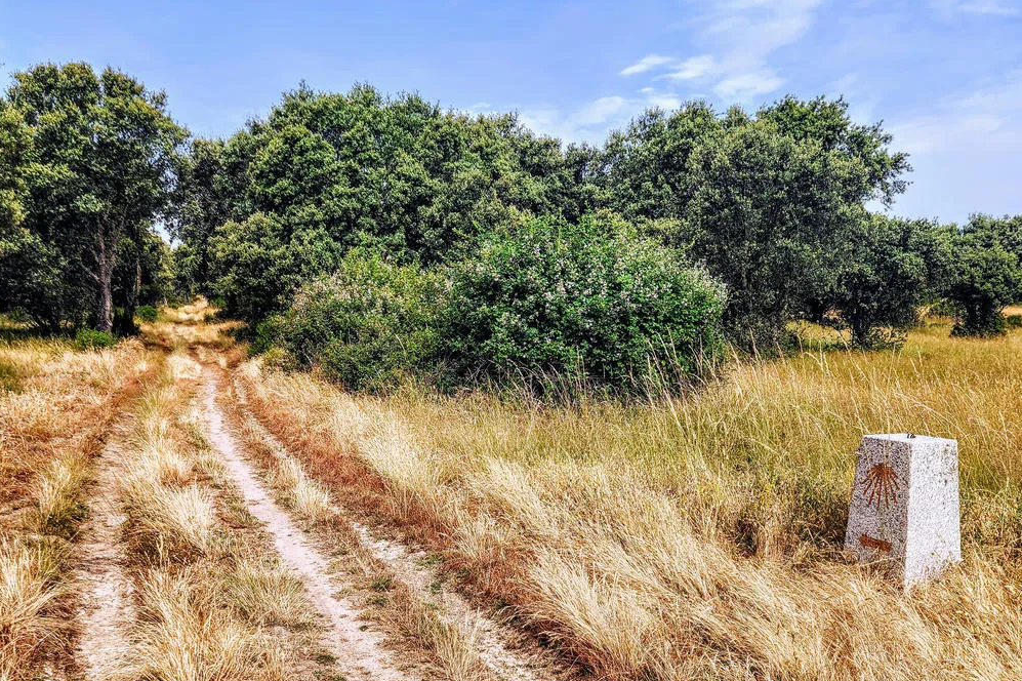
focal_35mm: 24
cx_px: 510
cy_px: 384
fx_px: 681
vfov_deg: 53.0
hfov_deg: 73.8
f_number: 1.8
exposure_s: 1/611
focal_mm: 6.4
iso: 12
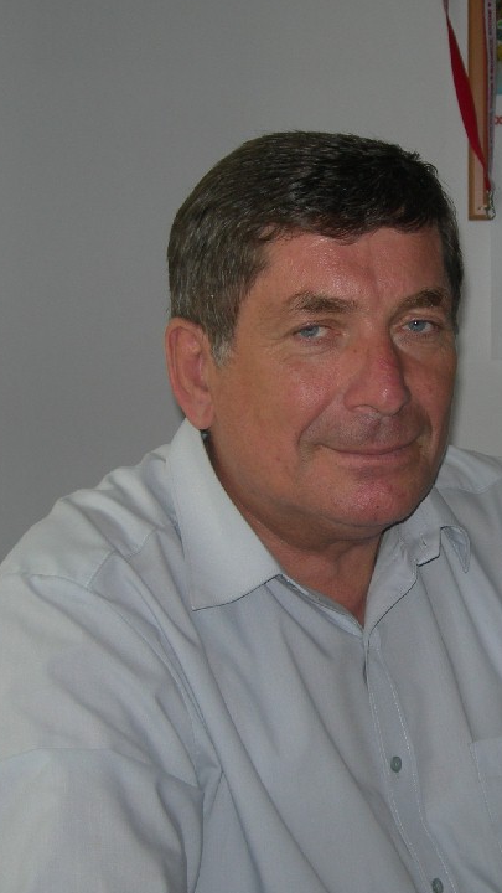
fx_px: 1869
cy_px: 445
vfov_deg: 26.8
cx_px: 340
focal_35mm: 79
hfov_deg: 15.3
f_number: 3.2
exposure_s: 1/60.1
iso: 50
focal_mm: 10.6
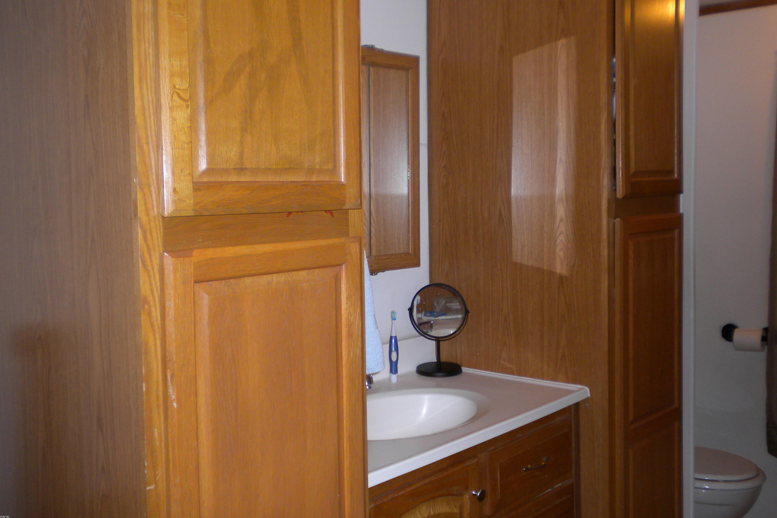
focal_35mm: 37
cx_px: 383
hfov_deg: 51.9
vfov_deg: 35.9
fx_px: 799
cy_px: 240
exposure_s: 1/30
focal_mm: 6.3
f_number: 3.1
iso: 100
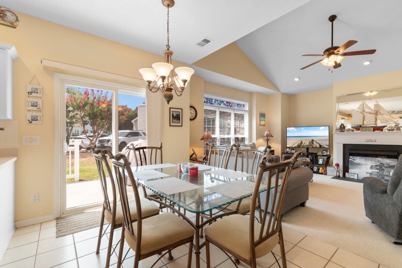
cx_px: 201
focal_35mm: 15
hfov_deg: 100.4
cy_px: 134
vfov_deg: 77.3
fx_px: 167
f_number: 4.5
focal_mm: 10
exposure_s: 1/13
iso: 100
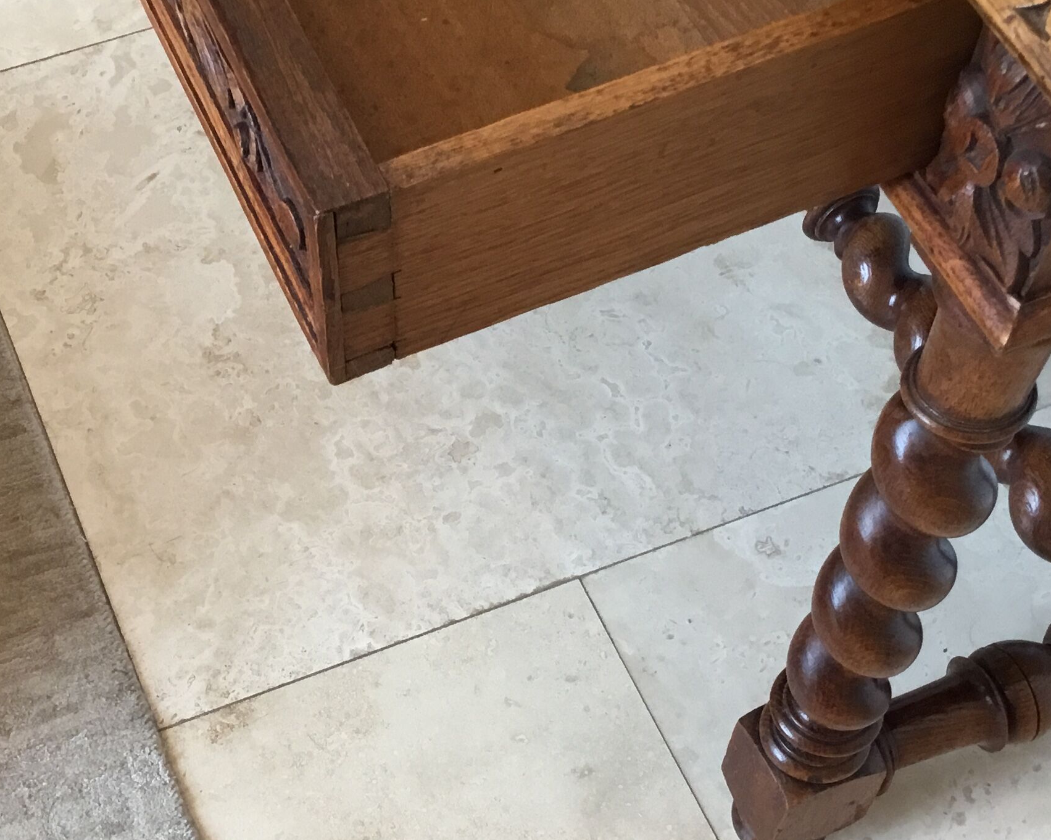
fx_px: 1804
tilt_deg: -59.2
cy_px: 527
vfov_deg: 26.1
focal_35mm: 58
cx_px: 381
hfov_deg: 32.3
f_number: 2.4
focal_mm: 3.3
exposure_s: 1/33
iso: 100
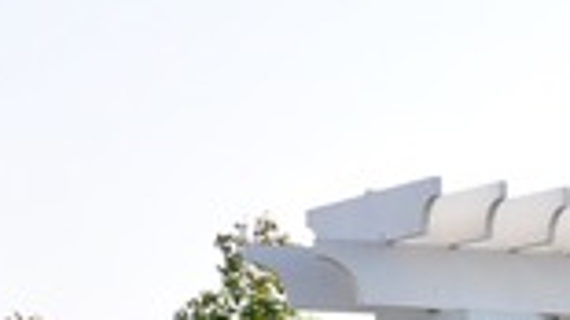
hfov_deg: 11.4
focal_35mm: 182
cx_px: 827
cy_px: 715
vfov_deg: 6.4
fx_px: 2749
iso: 200
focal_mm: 28
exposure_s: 1/200
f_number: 9
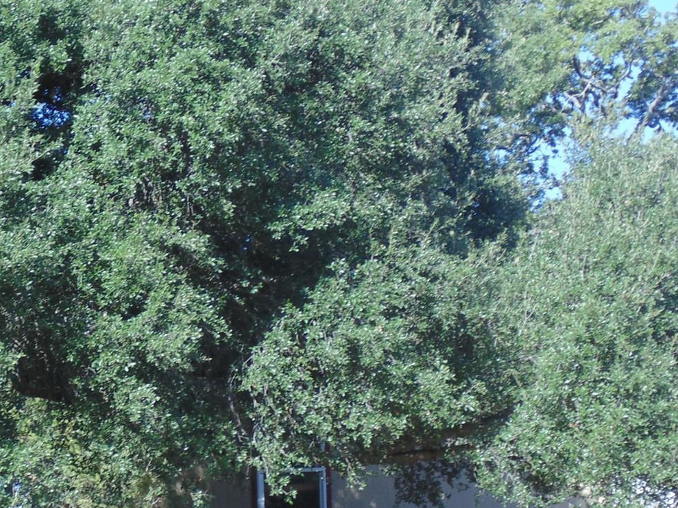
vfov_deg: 10.8
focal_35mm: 136
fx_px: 2663
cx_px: 27
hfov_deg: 14.3
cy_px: 441
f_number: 4.1
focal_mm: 11.7
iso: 80
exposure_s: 1/250
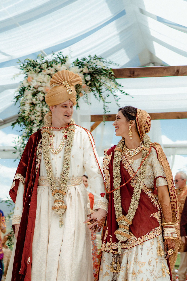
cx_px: 92
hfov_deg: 21.0
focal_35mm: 65
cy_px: 108
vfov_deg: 31.0
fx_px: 504
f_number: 1.7
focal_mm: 35
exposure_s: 1/8000
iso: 100
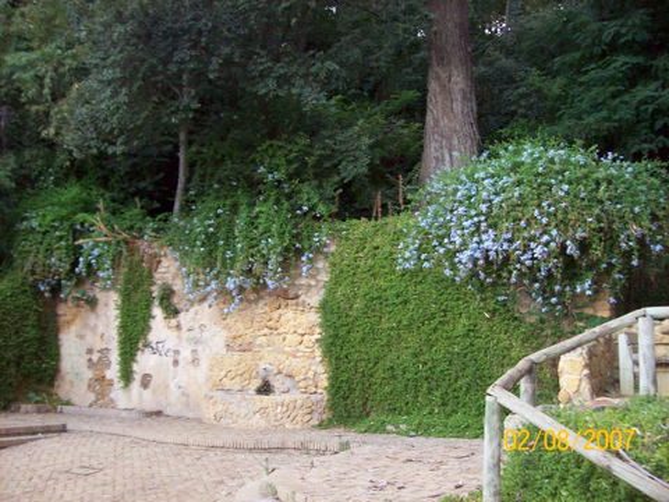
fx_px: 696
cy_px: 251
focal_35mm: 36
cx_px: 334
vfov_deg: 39.7
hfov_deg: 51.4
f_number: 2.7
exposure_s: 1/72.4
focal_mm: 6
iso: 140
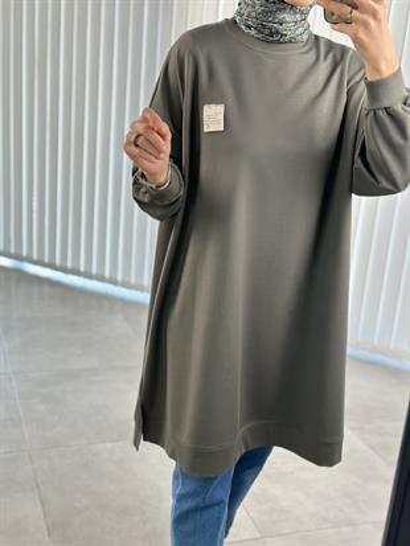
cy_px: 273
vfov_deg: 39.6
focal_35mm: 48
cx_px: 205
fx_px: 758
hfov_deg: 30.3
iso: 64
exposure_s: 1/128
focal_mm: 6.86
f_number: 1.78
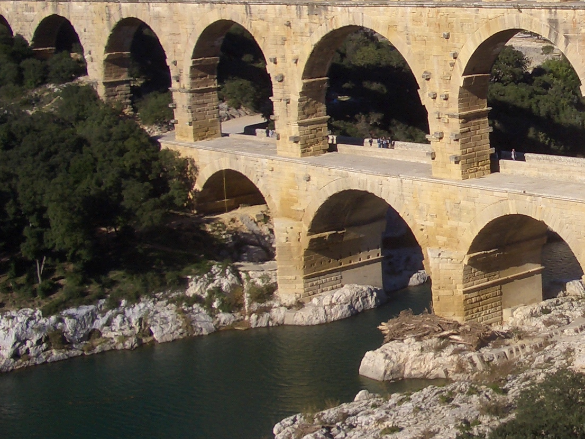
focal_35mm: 81
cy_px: 121
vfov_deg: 18.1
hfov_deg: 23.0
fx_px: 1369
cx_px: 610
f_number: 4.3
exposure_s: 1/640
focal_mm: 5.8
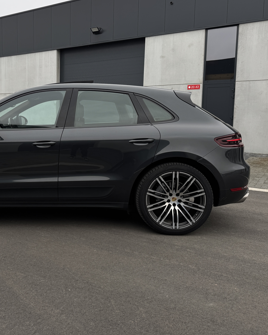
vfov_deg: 51.5
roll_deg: -0.2
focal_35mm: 35
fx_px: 347
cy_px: 153
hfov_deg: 40.6
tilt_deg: -5.8
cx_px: 55
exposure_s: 1/121
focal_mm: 6.76
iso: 80
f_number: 1.78
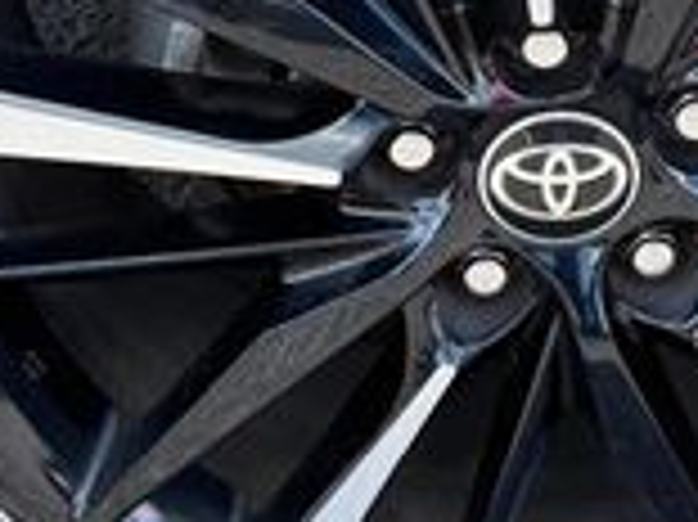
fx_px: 1995
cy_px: -14
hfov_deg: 19.5
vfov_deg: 14.6
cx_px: 617
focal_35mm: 99
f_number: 1.78
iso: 100
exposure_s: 1/955
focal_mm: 6.76
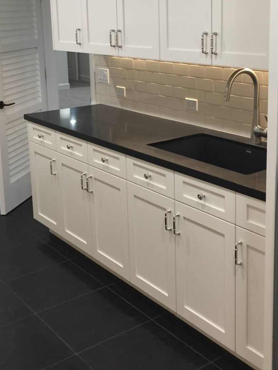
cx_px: 152
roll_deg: +1.7
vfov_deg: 38.4
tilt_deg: -11.4
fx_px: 525
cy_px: 116
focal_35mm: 49
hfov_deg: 29.7
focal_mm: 4.15
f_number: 2.2
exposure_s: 1/30
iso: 50
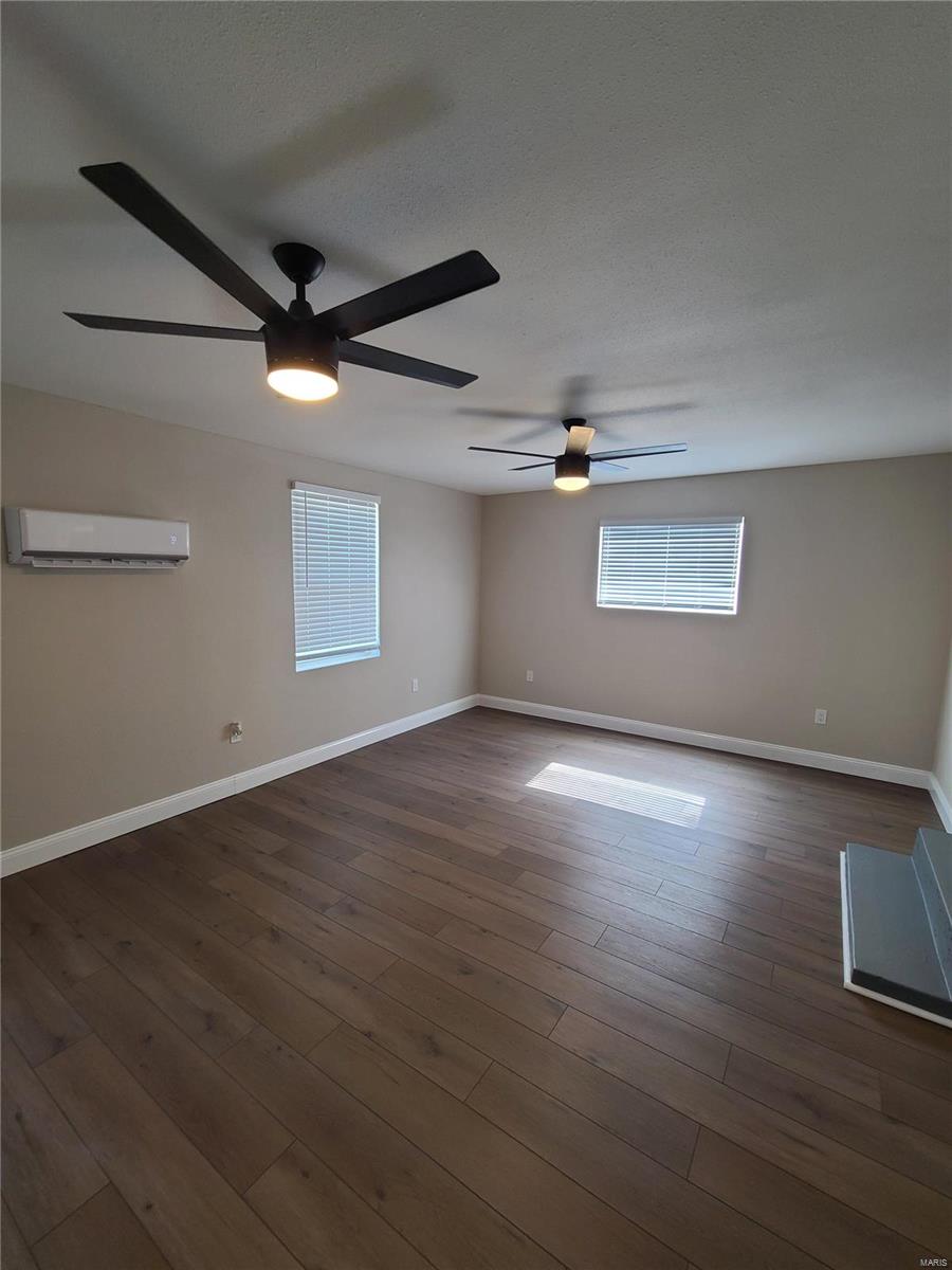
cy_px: 635
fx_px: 477
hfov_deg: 89.9
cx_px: 476
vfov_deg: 106.2
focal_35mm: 13
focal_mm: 2.2
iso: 100
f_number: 2.2
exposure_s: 1/60.2
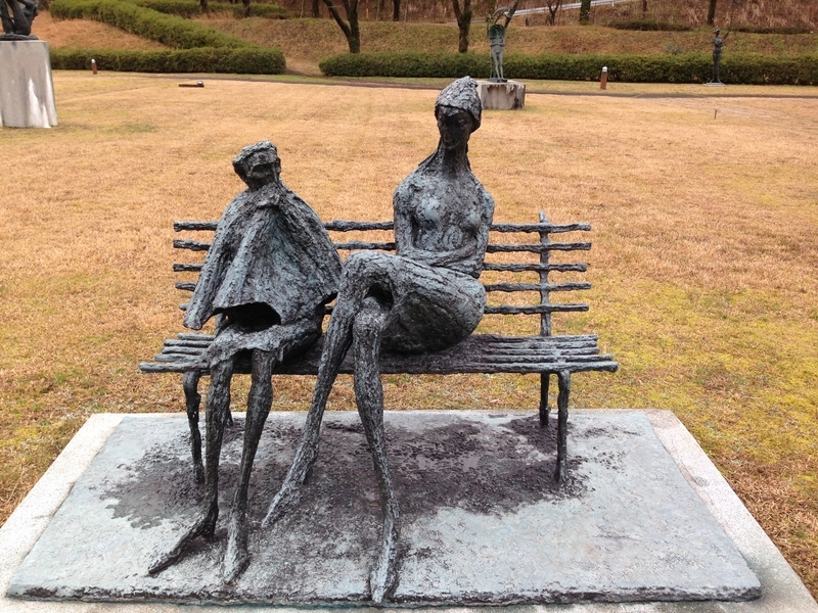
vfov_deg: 42.9
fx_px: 780
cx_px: 409
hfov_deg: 55.4
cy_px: 306
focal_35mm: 33
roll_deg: +1.2
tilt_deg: -19.7
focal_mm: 4.12
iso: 50
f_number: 2.4
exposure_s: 1/212
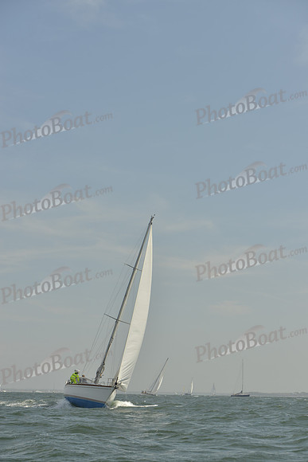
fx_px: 898
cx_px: 154
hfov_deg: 19.5
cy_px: 231
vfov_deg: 28.8
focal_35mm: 70
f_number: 9
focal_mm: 70
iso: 200
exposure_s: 1/1250
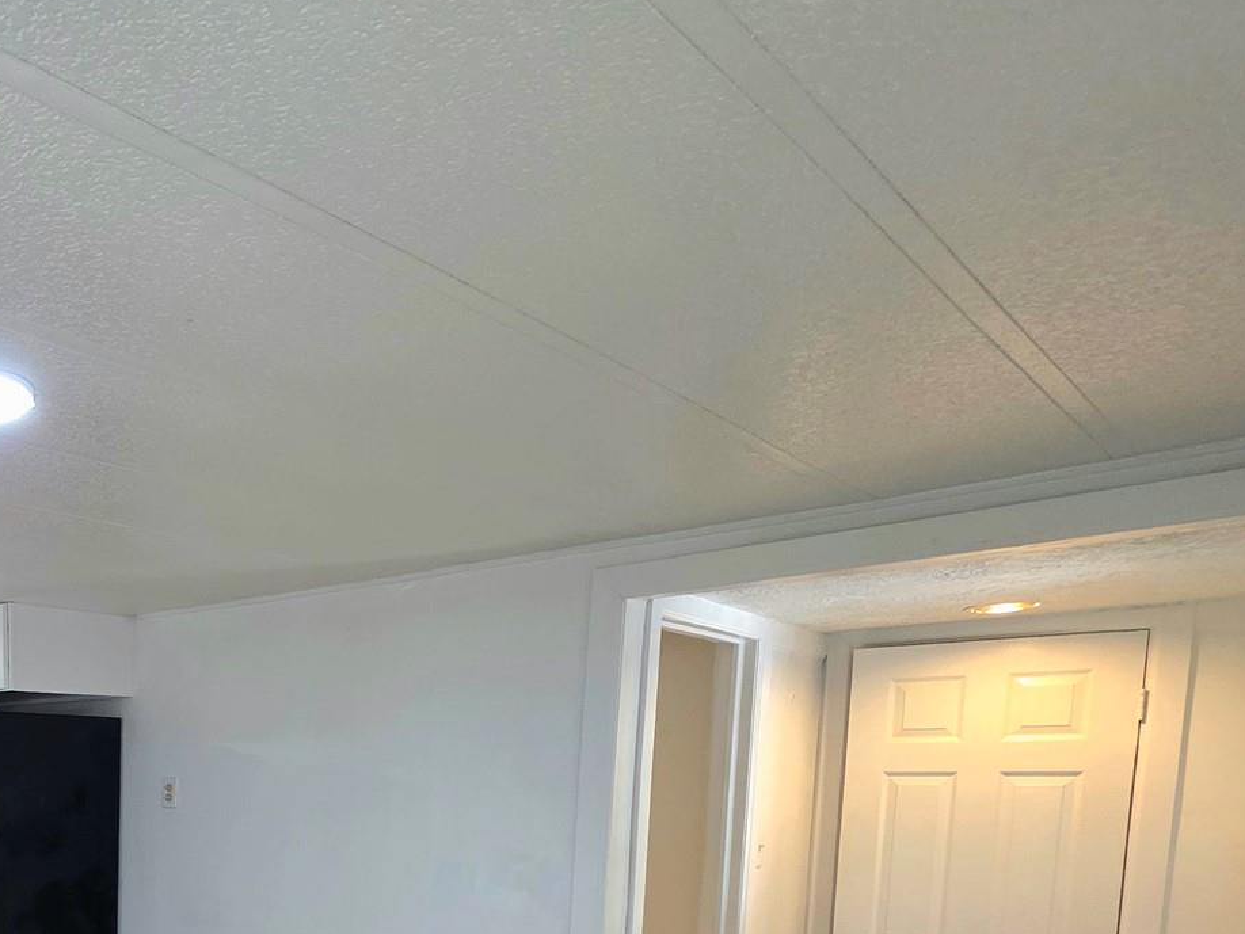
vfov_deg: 42.8
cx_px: 24
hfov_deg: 50.8
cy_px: 895
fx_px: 1043
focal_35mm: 29
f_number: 1.9
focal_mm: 2.2
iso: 250
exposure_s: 1/60.2
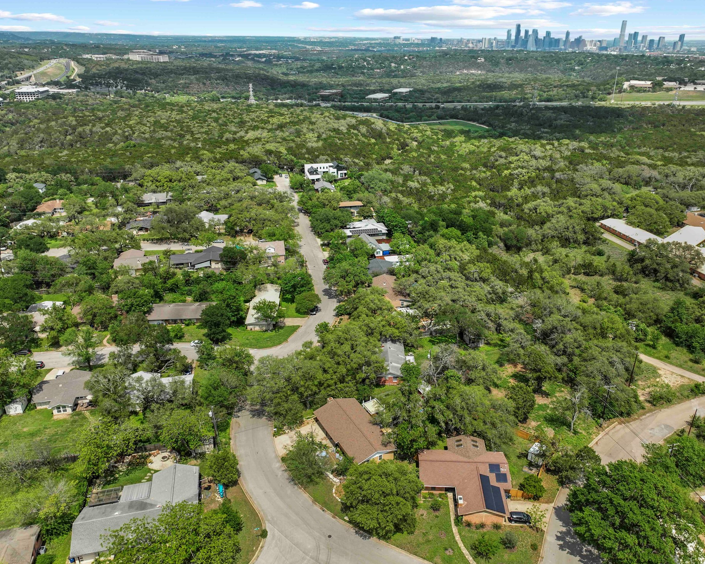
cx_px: 370
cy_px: 279
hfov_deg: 66.0
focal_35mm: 26
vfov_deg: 54.9
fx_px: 542
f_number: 2.8
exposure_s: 1/1000
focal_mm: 12.29
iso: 100
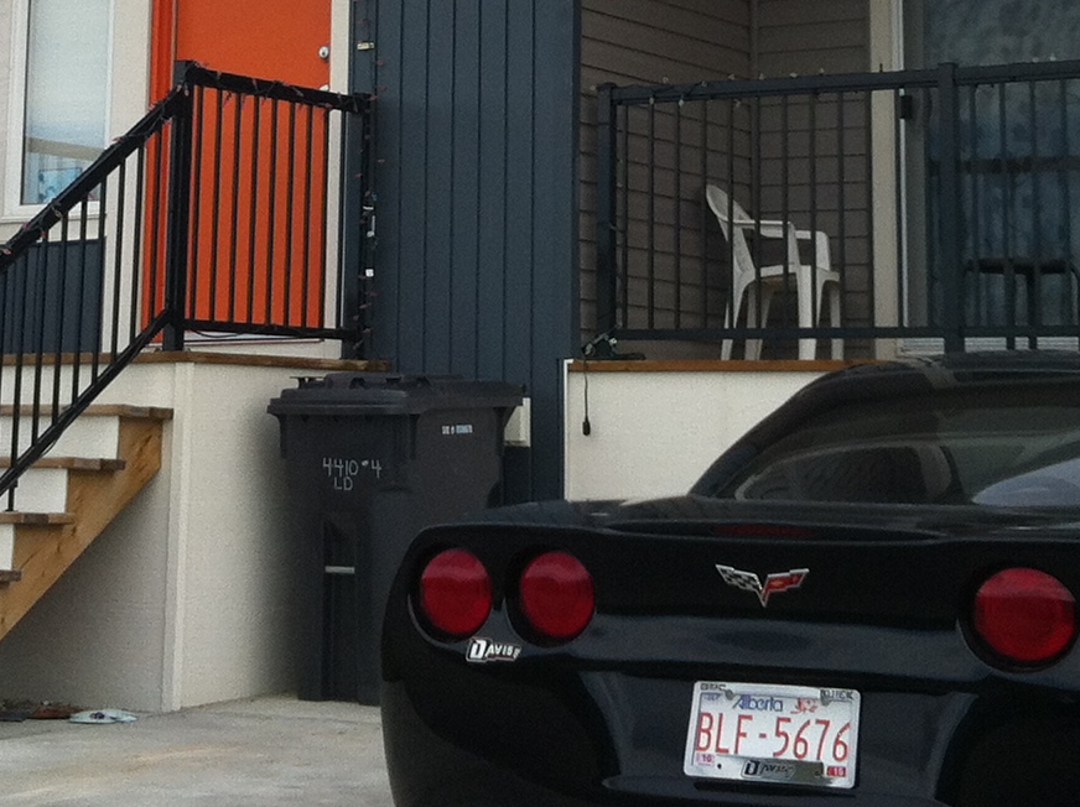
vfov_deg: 13.9
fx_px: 3241
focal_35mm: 104
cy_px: -98
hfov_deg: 18.9
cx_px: 492
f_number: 2.8
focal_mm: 3.85
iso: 80
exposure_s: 1/392
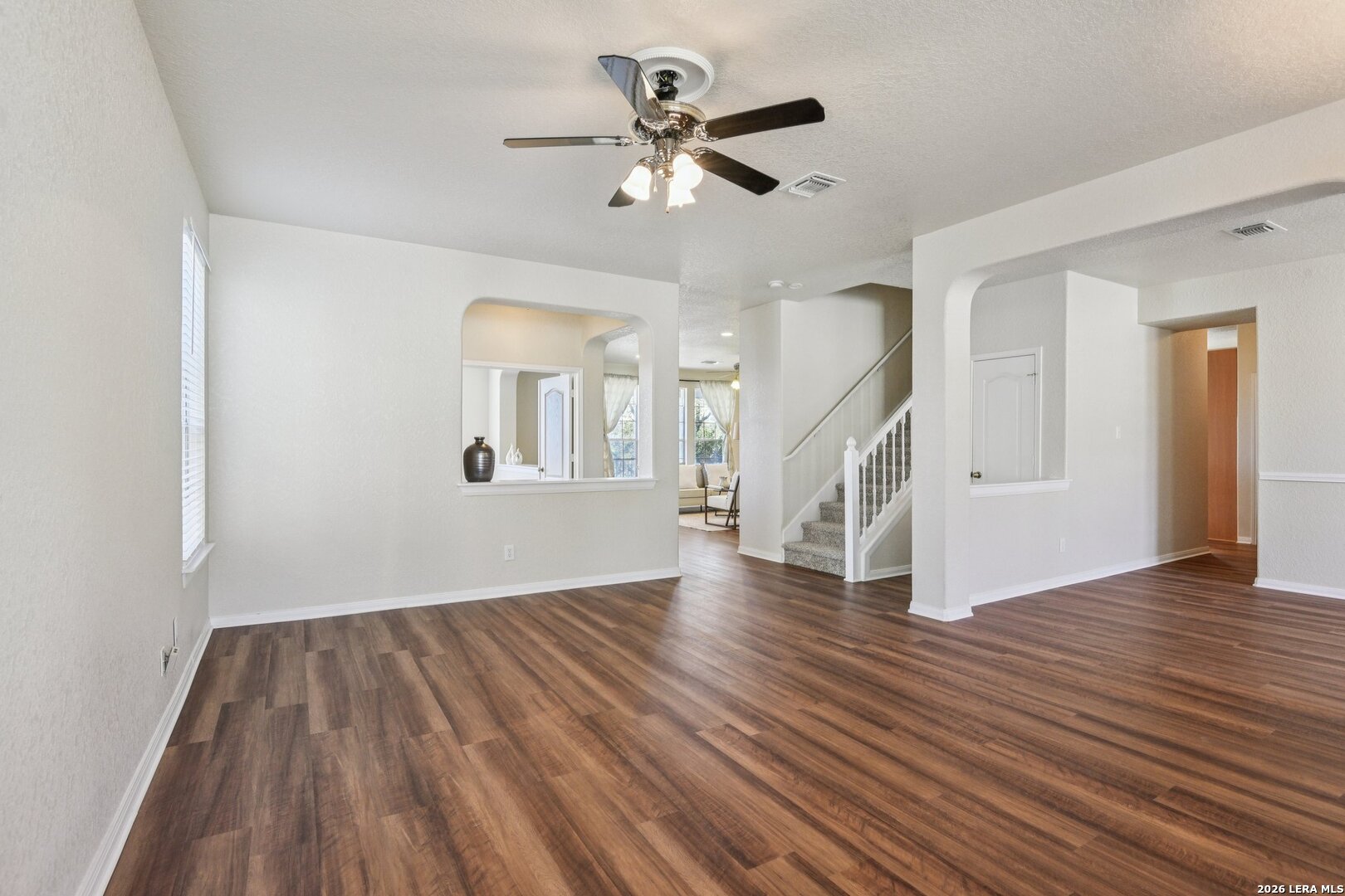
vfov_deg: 70.4
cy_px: 448
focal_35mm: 17
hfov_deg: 93.3
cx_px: 672
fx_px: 635
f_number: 8
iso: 1600
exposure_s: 1/15
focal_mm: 17
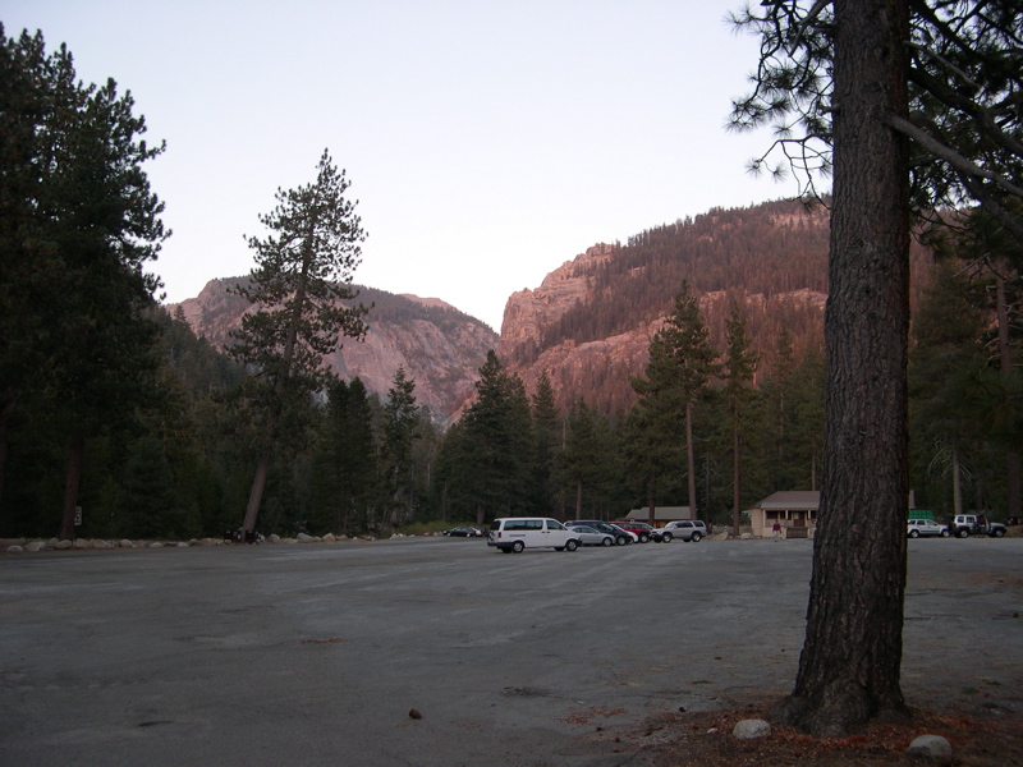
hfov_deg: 49.0
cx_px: 512
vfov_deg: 37.7
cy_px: 384
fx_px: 1123
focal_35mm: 38
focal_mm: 8
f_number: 2.8
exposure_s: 1/52.3
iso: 100
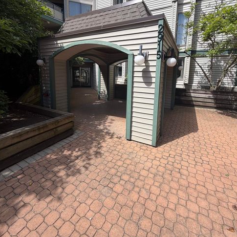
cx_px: 119
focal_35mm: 17
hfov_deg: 84.0
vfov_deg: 82.8
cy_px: 93
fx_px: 132
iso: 25
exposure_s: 1/770
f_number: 2.2
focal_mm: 2.22
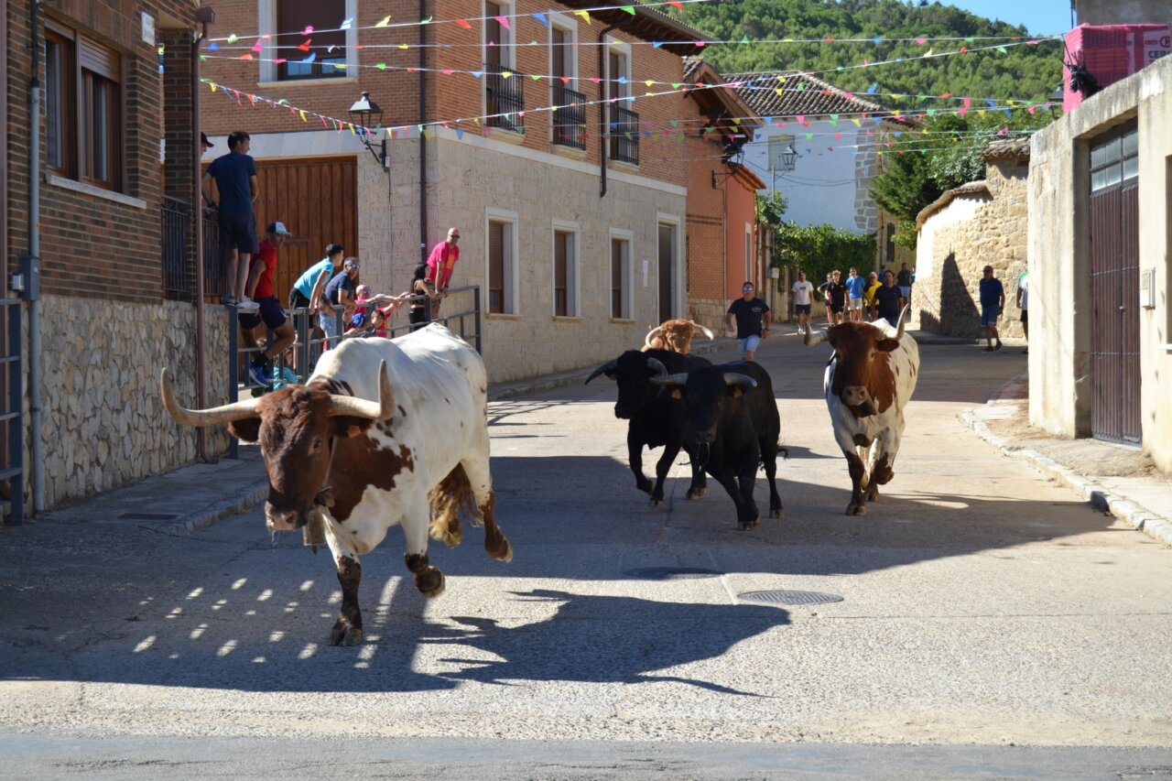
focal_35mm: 75
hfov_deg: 27.0
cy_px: 390
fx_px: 2441
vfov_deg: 18.2
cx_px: 586
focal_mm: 50
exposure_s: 1/200
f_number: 7.1
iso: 100
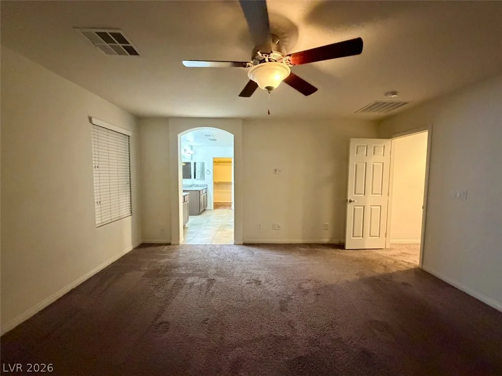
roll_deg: +0.2
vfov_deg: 85.7
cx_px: 251
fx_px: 203
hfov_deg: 102.1
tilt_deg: -4.4
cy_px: 188
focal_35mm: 14
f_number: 2.2
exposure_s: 1/60
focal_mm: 2.22
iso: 1000
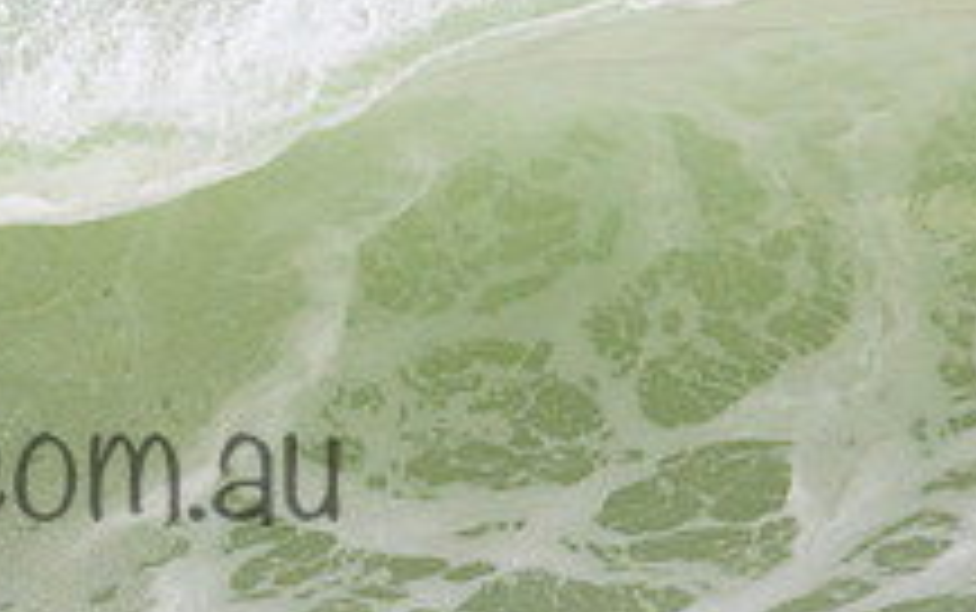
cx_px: -382
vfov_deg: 0.5
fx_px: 69451
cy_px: 283
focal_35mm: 2609
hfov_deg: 0.8
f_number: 11
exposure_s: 1/2000
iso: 2000
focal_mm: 800
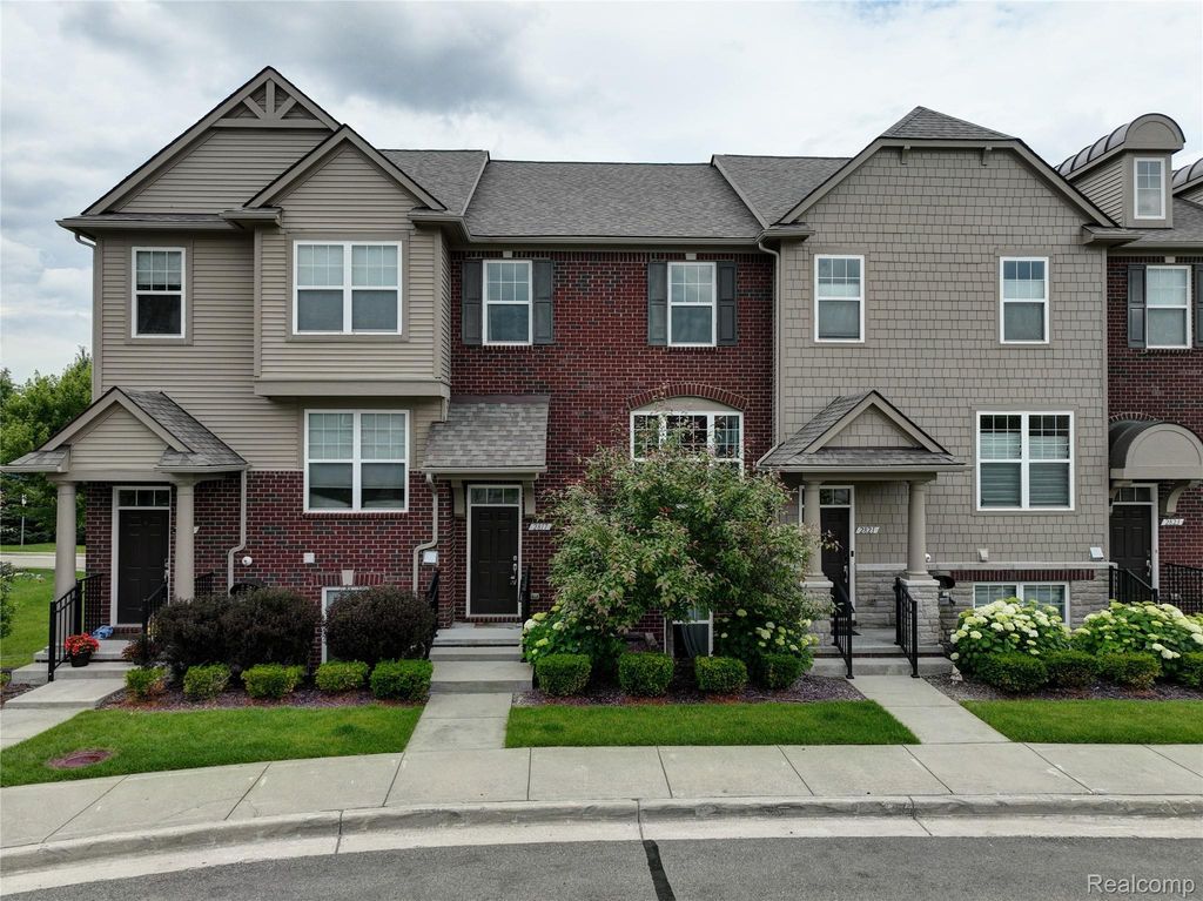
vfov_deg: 56.8
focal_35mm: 24
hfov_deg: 71.6
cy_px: 450
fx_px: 834
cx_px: 602
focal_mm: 12.3
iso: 300
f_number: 2.8
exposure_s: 1/2500
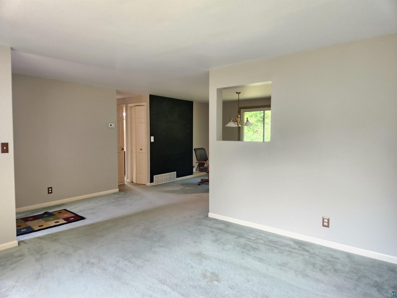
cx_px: 198
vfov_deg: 58.9
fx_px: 264
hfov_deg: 73.9
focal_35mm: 23
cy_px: 149
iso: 250
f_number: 1.8
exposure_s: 1/120
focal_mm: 5.4
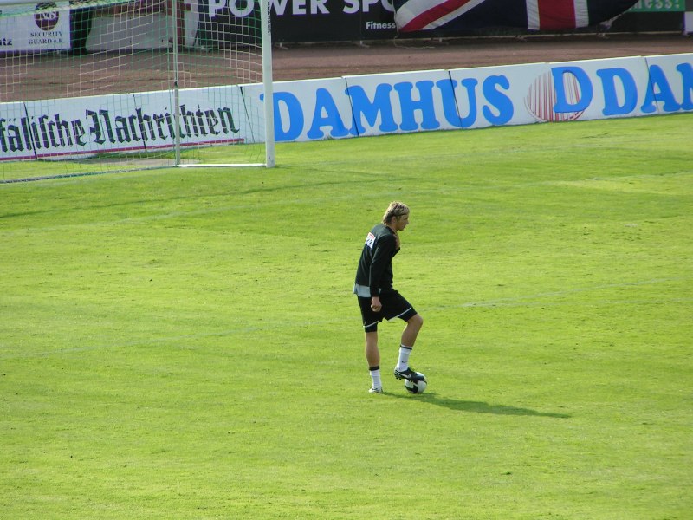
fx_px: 7607
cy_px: 260
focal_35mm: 380
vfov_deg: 3.9
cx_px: 346
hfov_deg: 5.2
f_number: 4.5
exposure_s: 1/400
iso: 50
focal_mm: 58
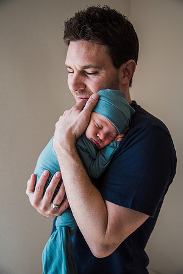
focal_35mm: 38
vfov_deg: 50.7
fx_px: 290
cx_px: 92
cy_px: 137
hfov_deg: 35.1
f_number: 4.2
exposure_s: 1/640
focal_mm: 38
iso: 1000
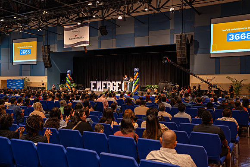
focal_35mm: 38
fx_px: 264
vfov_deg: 35.1
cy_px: 84
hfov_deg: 50.7
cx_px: 125
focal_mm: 38
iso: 2500
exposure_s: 1/160
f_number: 4
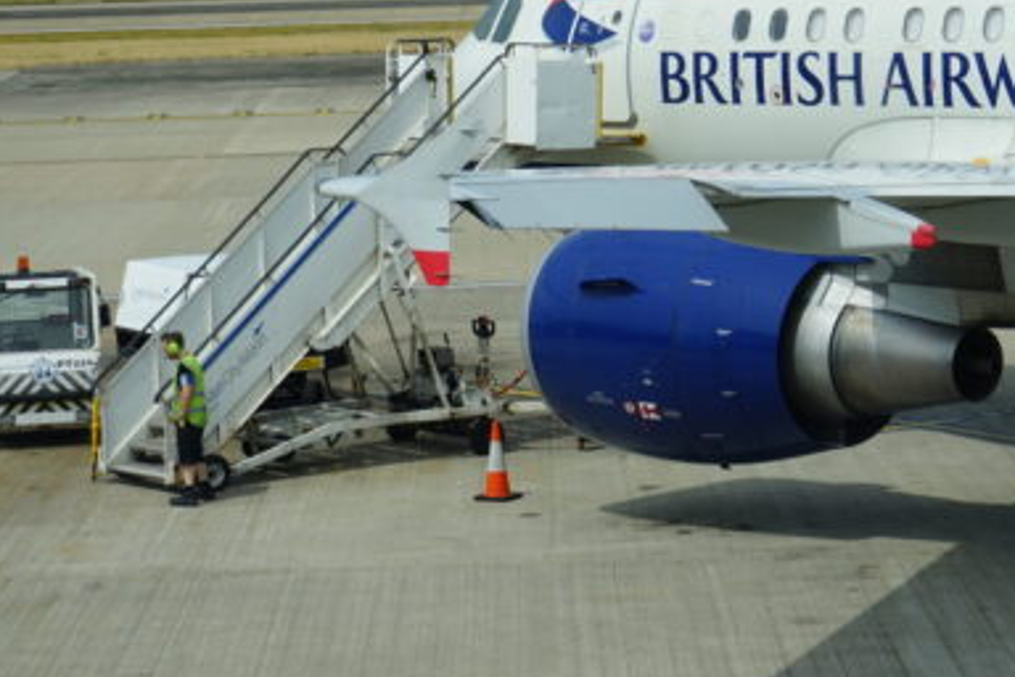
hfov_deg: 14.6
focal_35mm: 140
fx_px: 3947
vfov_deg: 9.8
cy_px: 95
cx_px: 669
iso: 100
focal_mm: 70
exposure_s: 1/200
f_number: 11
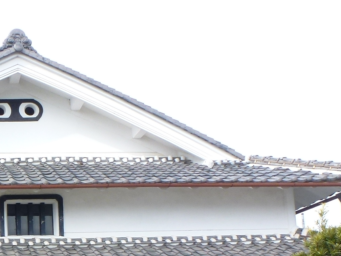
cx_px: -41
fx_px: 601
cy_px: 298
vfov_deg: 22.4
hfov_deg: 28.5
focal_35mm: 61
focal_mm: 4.3
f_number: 4
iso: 100
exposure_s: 1/200
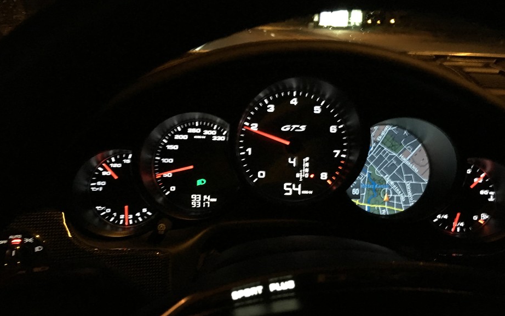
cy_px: 143
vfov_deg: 40.6
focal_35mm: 31
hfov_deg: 61.2
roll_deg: -1.6
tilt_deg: -17.2
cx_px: 251
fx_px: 427
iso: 500
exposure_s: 1/17
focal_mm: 4.15
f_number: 2.2
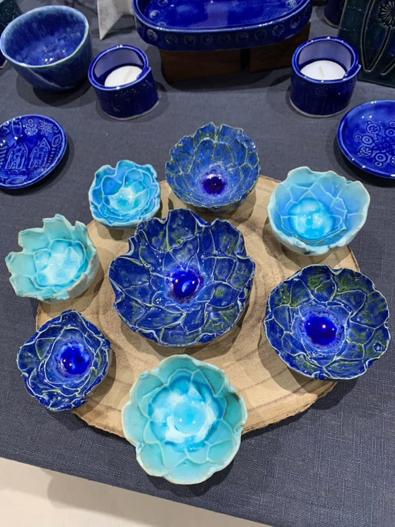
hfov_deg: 53.1
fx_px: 396
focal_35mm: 26
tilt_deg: -65.9
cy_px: 264
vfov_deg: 67.3
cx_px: 198
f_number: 1.8
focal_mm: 4.25
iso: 200
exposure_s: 1/60
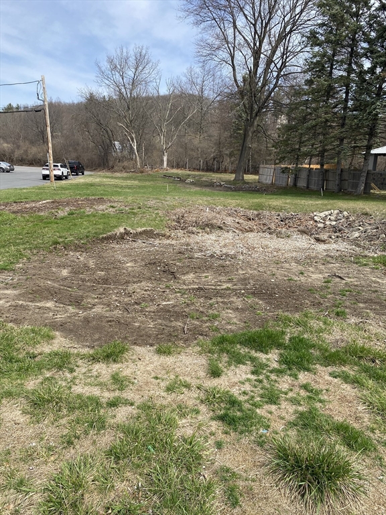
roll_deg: -1.9
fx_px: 387
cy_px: 258
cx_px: 193
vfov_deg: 67.3
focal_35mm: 26
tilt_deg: -11.6
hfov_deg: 53.1
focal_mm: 4.25
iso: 32
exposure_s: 1/1701
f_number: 1.8
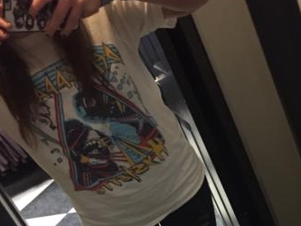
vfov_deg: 23.7
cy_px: 208
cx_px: 244
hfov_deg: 31.3
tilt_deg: -27.7
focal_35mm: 60
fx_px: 522
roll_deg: +23.0
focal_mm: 4.15
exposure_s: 1/15
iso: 400
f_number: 2.2
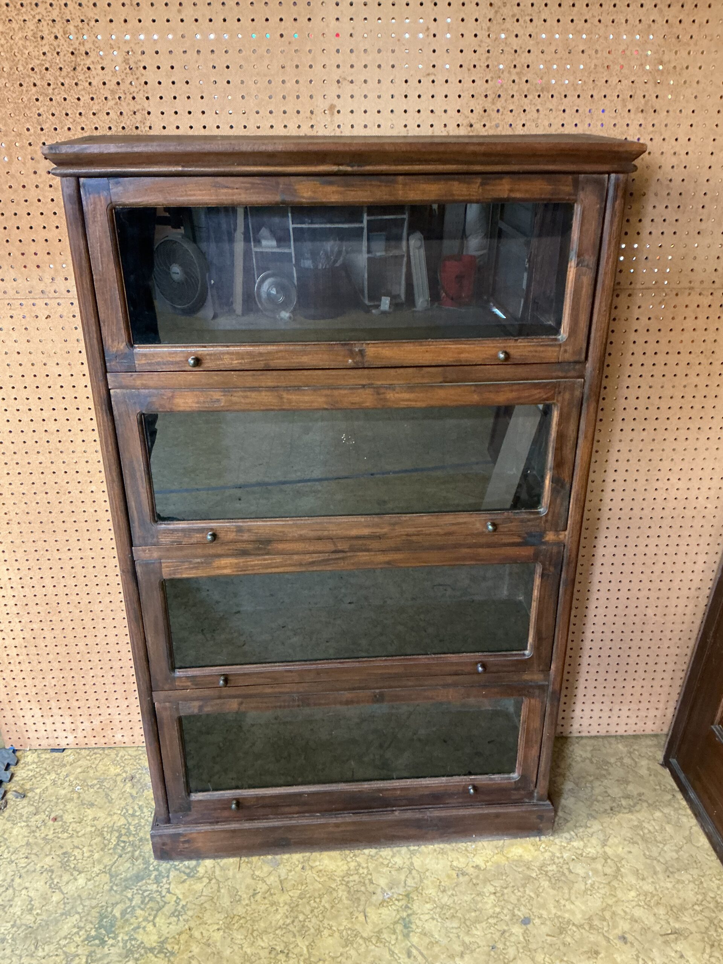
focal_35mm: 29
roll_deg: +1.9
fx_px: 808
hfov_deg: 48.2
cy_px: 482
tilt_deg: -26.1
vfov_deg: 61.7
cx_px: 362
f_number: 1.8
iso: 250
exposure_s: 1/40
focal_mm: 3
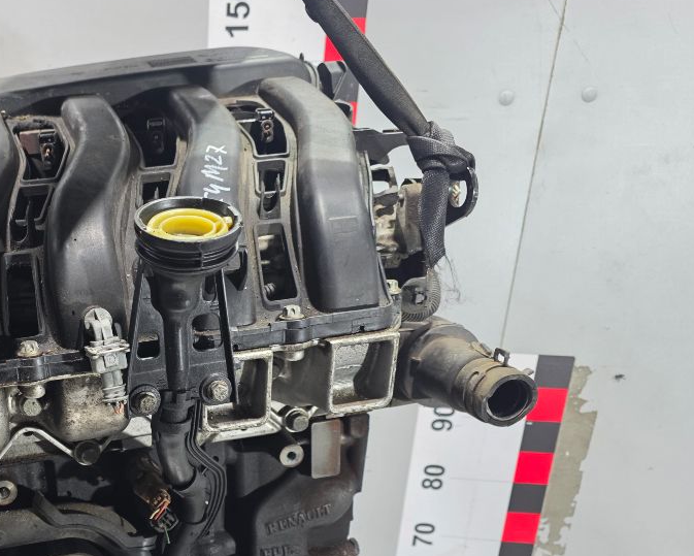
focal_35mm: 40
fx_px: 822
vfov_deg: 36.5
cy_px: 416
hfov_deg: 42.7
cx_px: 95
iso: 200
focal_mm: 6.3
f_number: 1.7
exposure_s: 1/100
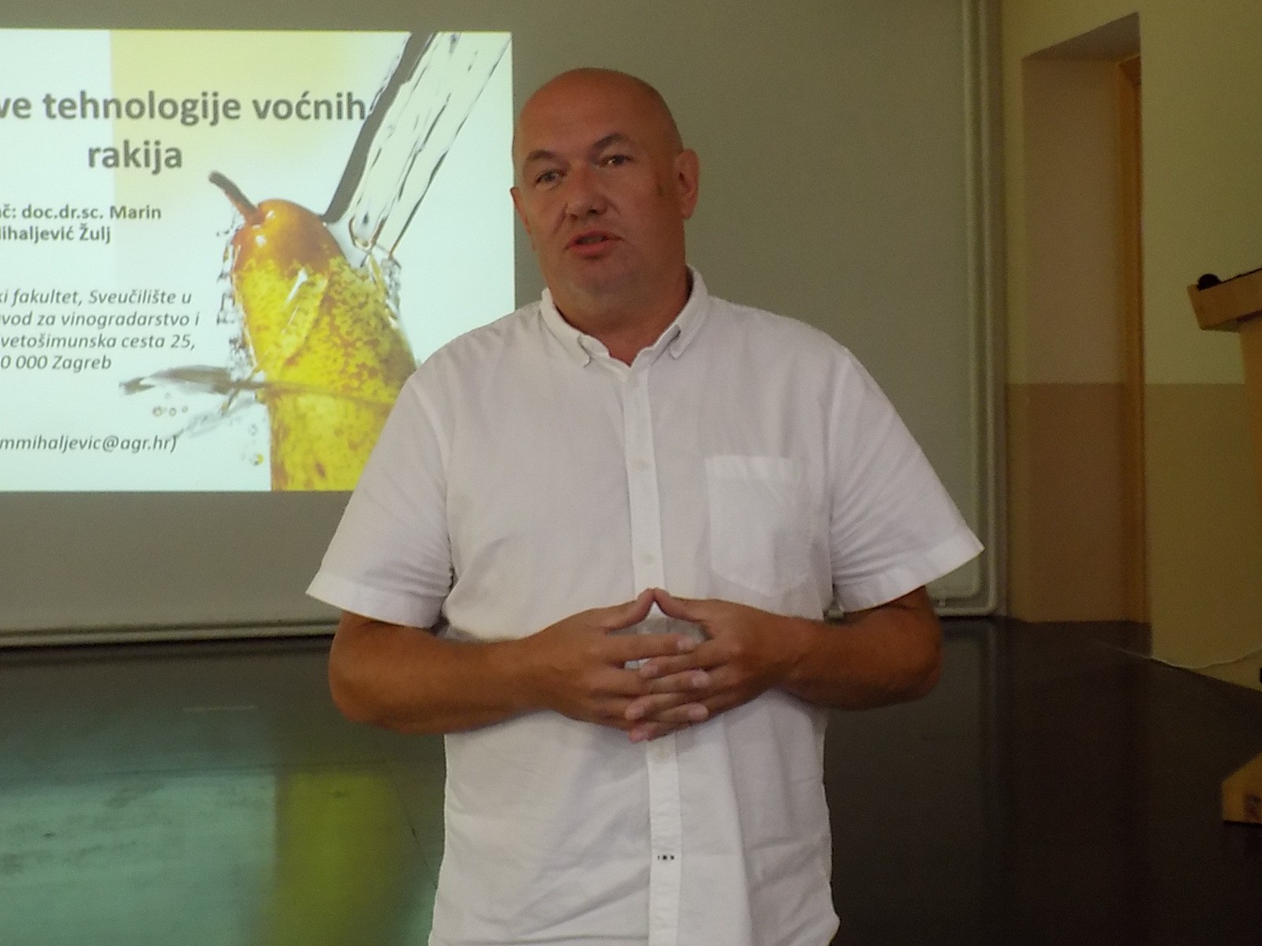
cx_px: 631
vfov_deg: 28.0
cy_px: 473
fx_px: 1896
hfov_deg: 36.8
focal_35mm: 52
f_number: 3.9
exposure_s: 1/30
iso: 320
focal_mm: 9.3
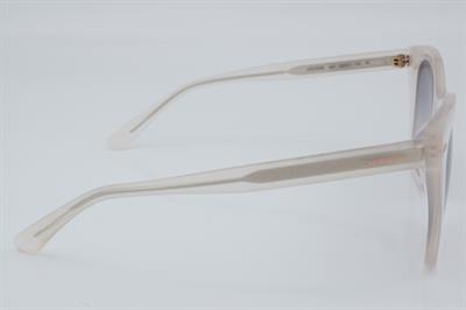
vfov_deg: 18.2
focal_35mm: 75
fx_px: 970
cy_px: 155
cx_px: 233
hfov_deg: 27.0
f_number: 32
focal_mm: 50
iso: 100
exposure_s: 1/4
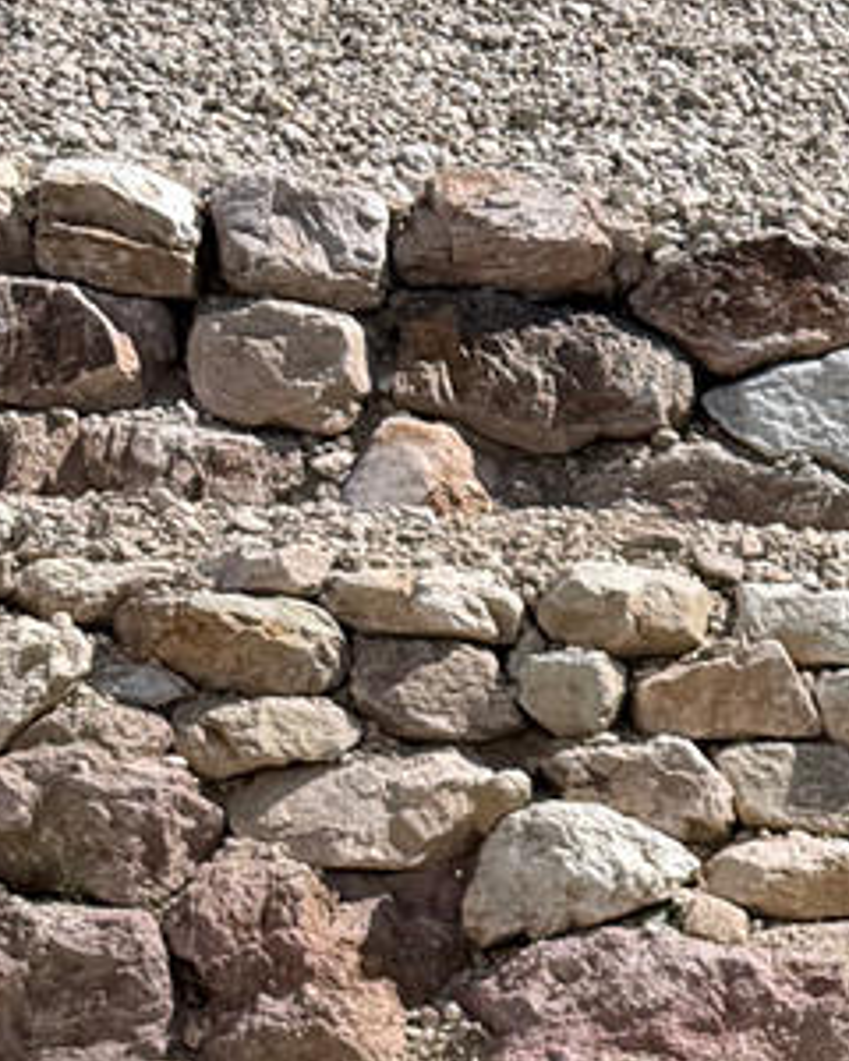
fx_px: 3769
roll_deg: +0.3
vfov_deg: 15.0
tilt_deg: -11.0
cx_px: 1641
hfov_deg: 11.7
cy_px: 1521
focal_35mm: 120
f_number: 1.78
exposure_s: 1/5319
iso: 80
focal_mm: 6.76
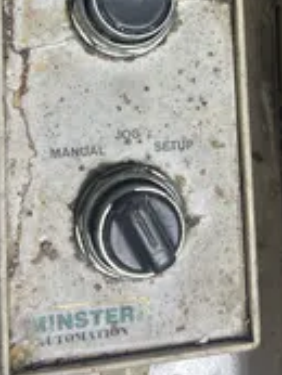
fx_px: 651
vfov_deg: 30.7
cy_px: 37
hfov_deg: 24.4
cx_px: 180
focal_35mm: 60
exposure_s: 1/60
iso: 80
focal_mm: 5.7
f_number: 1.5
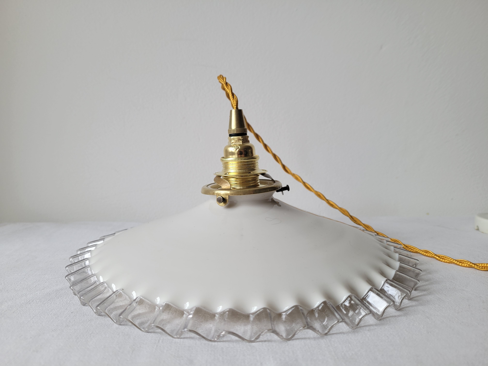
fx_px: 367
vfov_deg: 53.1
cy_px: 183
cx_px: 244
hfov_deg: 67.3
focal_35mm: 26
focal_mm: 5.4
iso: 50
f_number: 1.8
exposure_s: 1/100
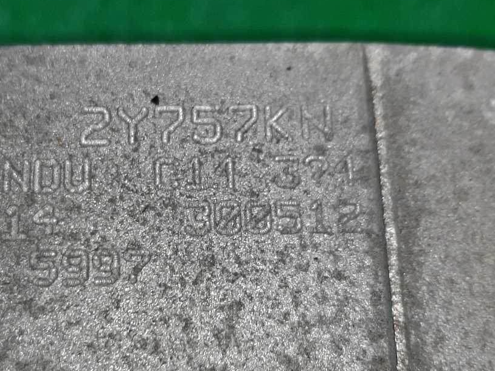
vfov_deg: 31.4
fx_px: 658
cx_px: 175
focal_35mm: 46
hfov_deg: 40.8
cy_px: 232
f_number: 1.7
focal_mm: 3.93
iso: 40
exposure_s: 1/100
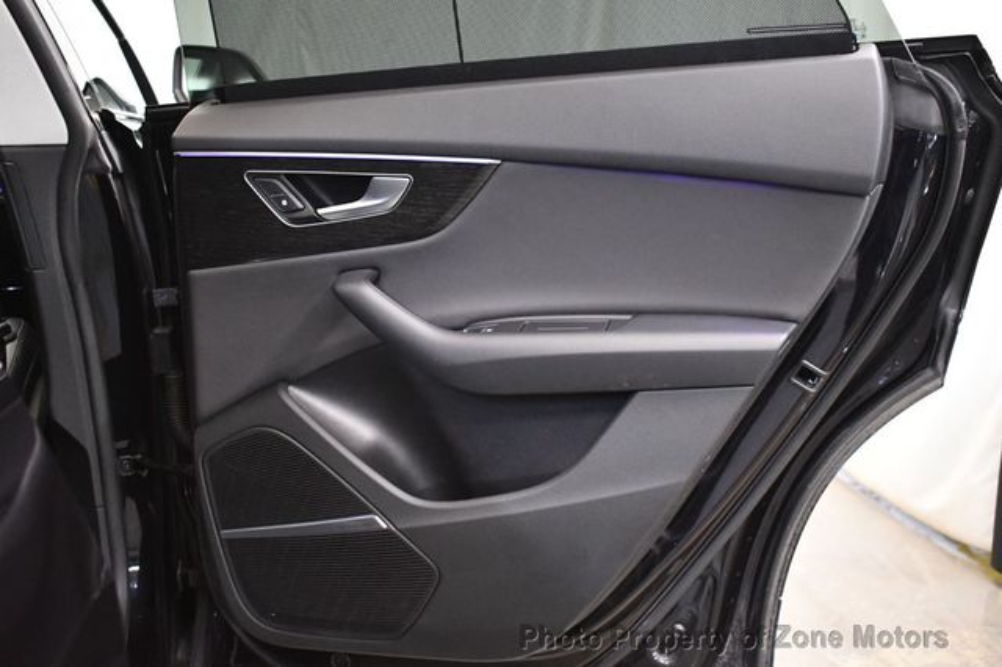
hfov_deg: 48.5
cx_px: 501
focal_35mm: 40
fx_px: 1113
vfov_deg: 33.4
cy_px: 334
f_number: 4
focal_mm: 27
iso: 5000
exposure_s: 1/60
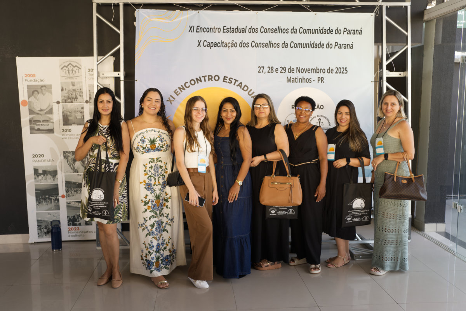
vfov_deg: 37.9
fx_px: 453
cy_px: 156
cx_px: 233
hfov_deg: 54.4
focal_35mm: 35
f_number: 4
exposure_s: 1/100
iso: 320
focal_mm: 35
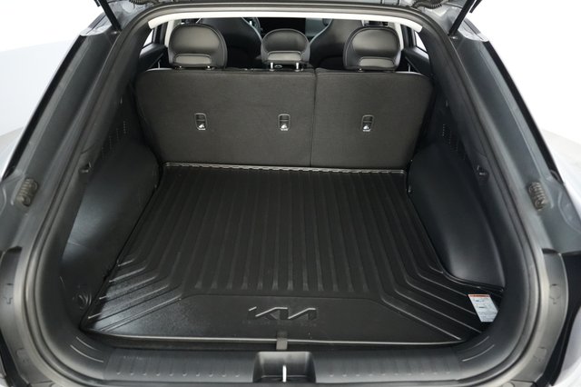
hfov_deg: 73.8
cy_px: 194
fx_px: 387
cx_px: 290
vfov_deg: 53.1
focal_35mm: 24
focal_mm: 24
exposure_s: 1/160
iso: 10000
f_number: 2.8
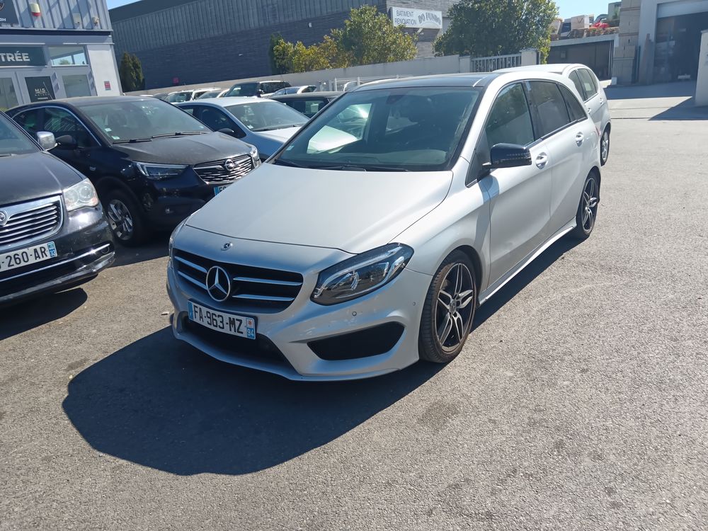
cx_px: 354
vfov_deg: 51.4
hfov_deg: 65.3
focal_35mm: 27
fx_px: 552
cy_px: 266
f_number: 1.9
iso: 171
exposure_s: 1/900
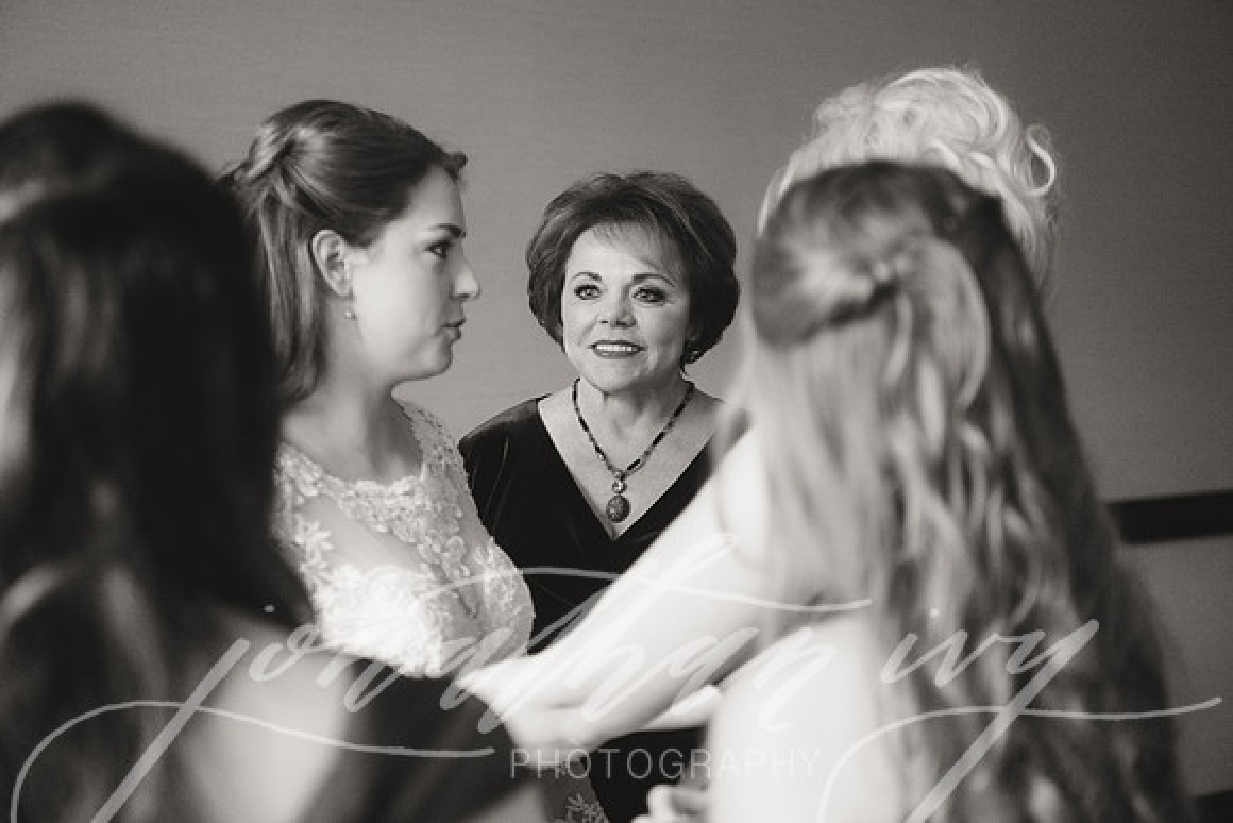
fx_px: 2124
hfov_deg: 32.4
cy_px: 412
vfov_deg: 21.9
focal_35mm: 62
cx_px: 616
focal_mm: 62
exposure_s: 1/60
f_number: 2.8
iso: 2500
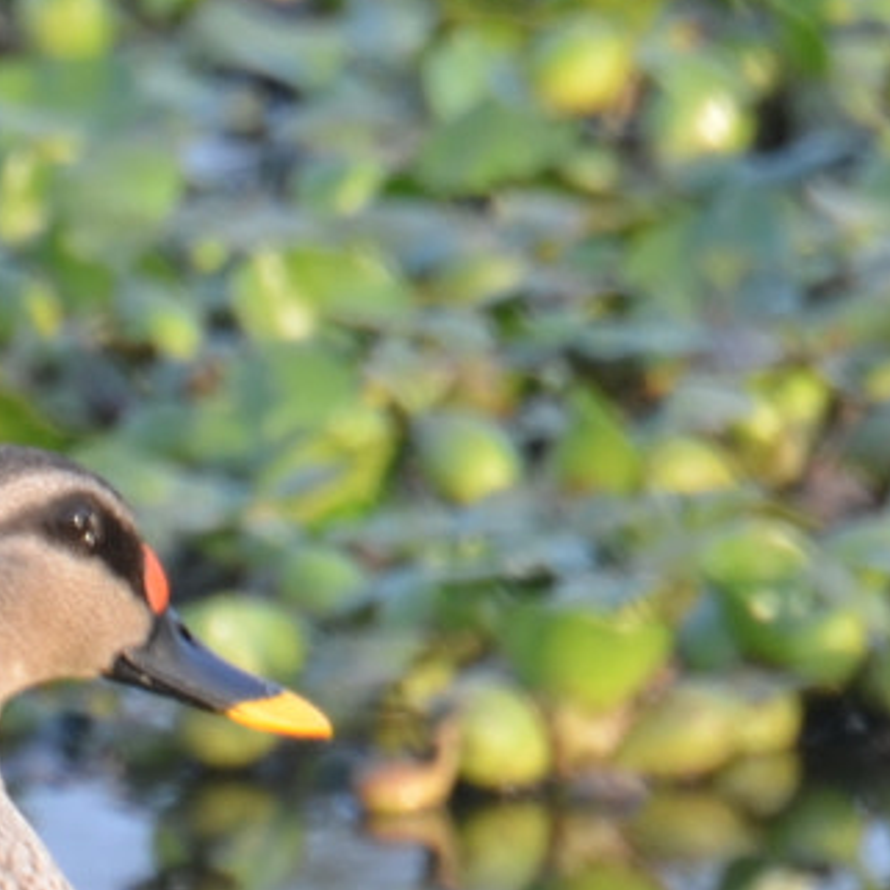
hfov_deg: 0.7
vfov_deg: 0.7
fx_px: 70772
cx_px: -596
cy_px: 1705
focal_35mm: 2433
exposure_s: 1/30
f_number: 11
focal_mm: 300
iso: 125
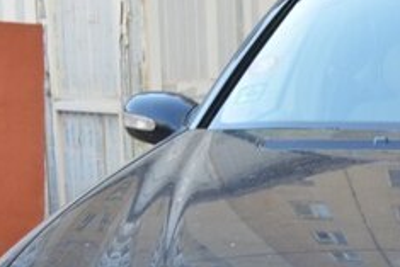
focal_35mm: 130
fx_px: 1450
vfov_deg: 10.3
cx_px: 473
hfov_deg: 15.2
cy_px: 370
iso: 100
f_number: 6.3
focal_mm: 31
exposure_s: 1/60
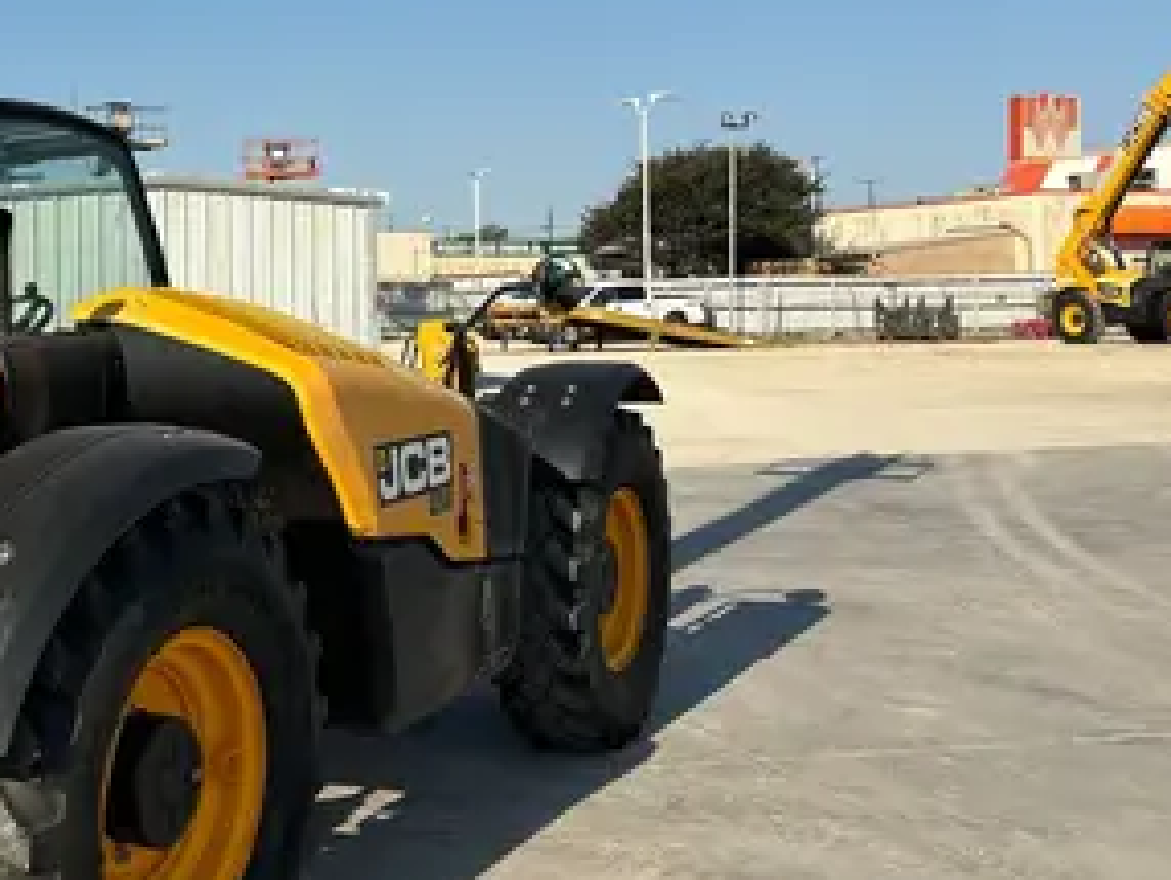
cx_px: 94
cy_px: 280
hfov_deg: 35.6
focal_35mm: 50
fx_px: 1693
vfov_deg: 28.9
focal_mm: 5.96
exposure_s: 1/3788
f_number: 1.6
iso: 50
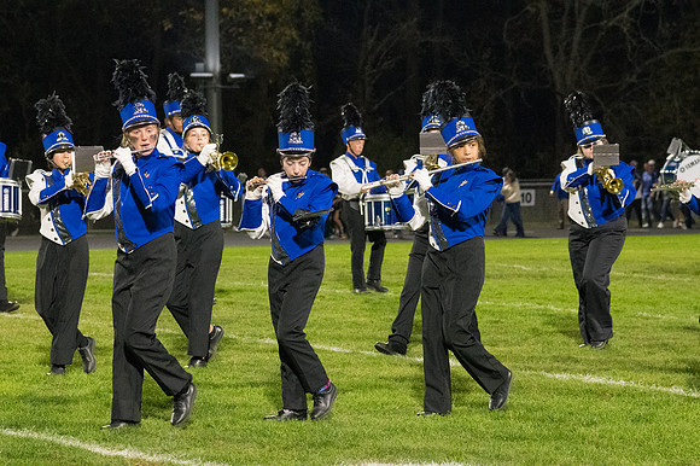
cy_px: 233
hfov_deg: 14.0
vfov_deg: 9.3
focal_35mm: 147
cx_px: 350
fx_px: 2857
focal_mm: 98
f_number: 5
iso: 5000
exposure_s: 1/400
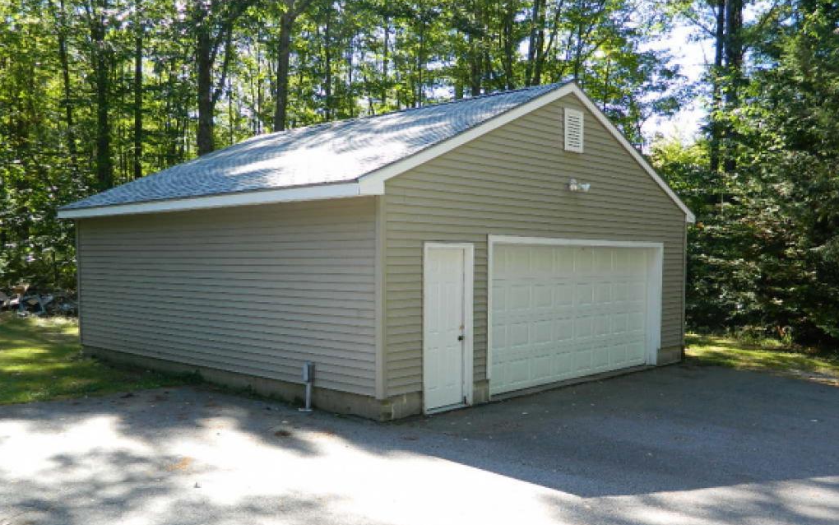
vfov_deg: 38.3
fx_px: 755
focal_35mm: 33
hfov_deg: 58.1
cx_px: 420
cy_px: 301
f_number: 3.2
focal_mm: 5.6
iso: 110
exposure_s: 1/160
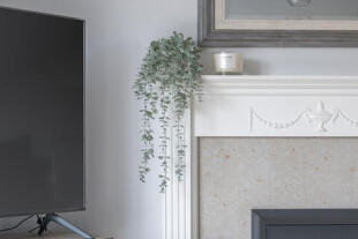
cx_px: 322
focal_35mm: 76
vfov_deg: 18.0
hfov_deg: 25.8
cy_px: 140
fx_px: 756
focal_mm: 24
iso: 100
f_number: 8
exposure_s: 1/2.5
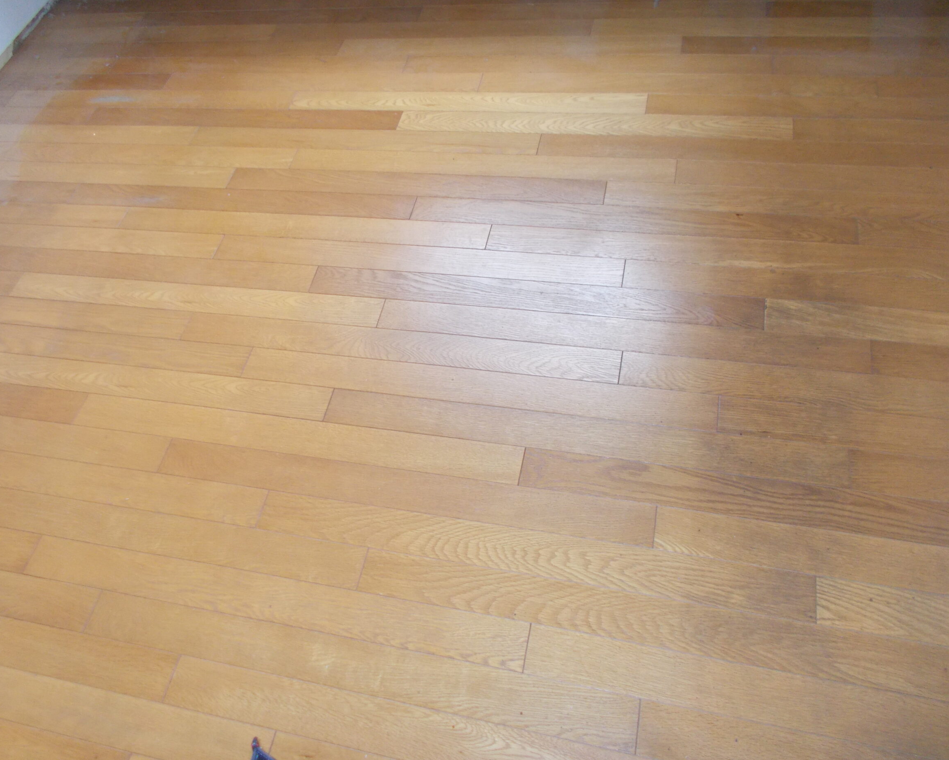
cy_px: 375
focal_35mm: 28
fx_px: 786
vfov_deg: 51.5
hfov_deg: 62.1
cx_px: 436
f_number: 3.2
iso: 200
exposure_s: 1/25
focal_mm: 4.6
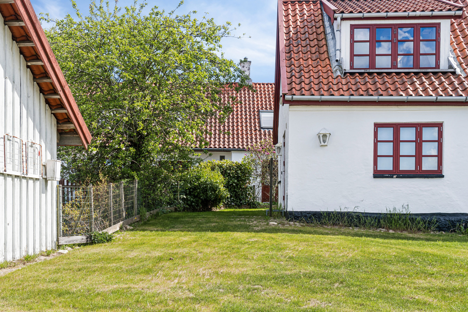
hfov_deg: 53.1
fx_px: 468
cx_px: 234
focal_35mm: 36
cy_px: 156
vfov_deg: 36.9
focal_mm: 24
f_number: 8
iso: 200
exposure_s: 1/160
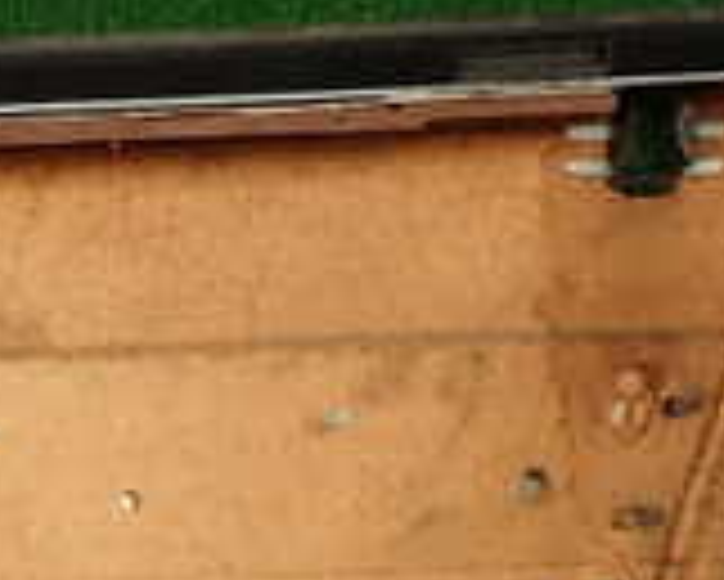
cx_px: -270
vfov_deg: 16.1
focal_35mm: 91
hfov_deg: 19.1
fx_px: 1951
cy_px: 746
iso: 100
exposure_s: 1/160
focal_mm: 4.5
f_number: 2.8
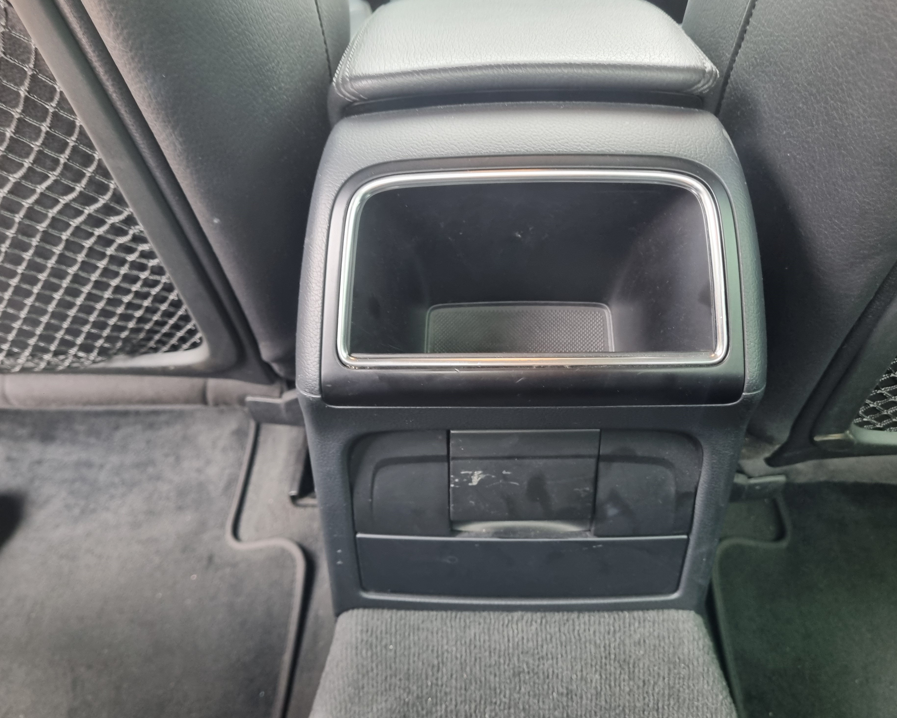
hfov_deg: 62.2
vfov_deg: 51.5
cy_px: 362
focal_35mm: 28
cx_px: 436
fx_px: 743
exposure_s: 1/40
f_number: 1.8
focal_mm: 5.4
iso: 200
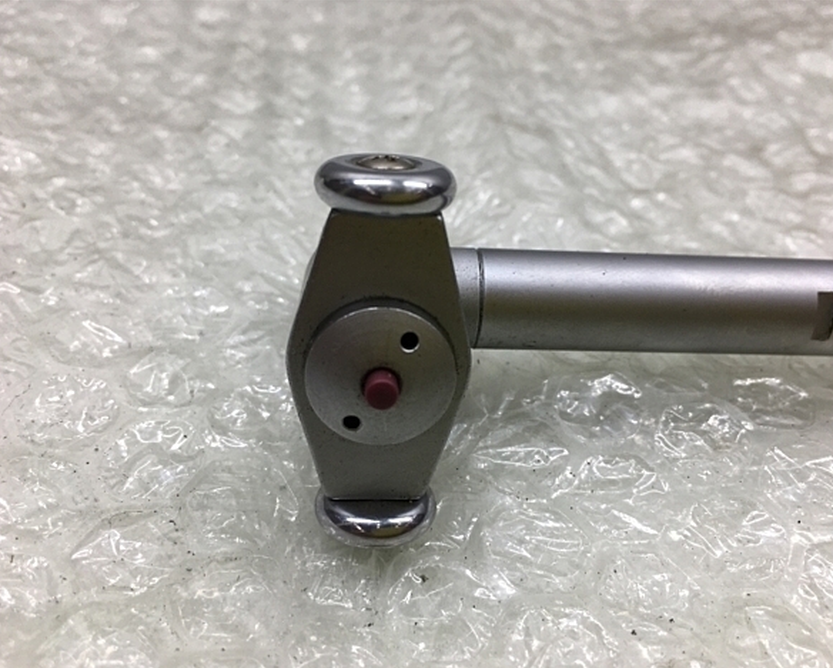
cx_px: 441
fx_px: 765
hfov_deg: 57.1
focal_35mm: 31
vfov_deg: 47.2
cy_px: 340
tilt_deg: -38.8
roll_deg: -5.1
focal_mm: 4.15
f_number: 2.2
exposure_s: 1/120
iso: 32
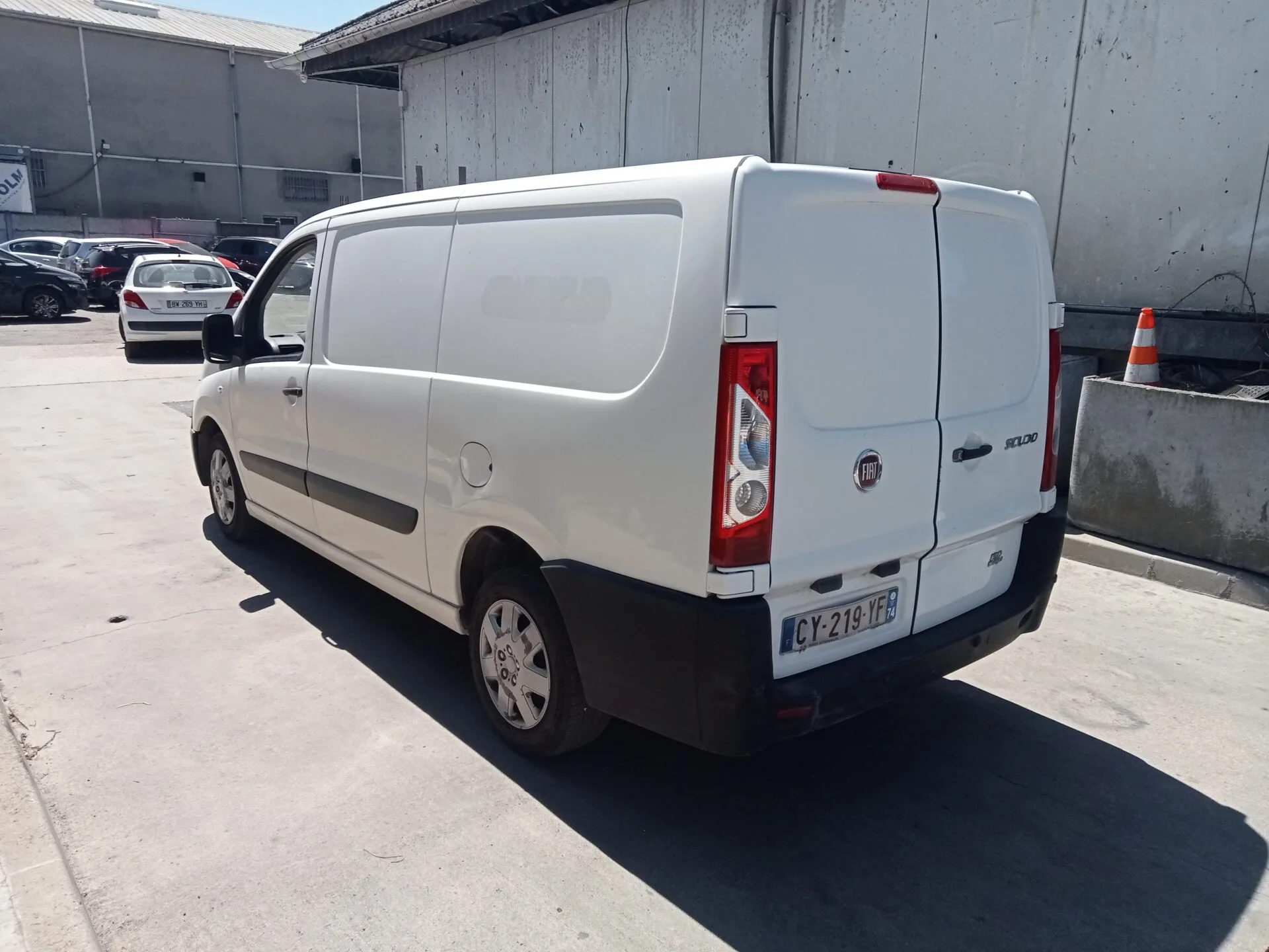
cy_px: 476
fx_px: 1026
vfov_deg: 49.7
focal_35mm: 28
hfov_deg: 63.4
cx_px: 634
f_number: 2.2
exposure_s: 1/962
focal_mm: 3.46
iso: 100
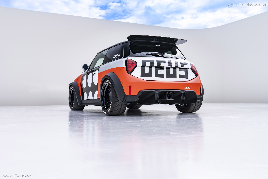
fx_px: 290
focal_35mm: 39
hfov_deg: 49.6
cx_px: 134
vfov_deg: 34.2
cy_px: 90
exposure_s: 1/125
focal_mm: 39
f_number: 5.6
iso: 100
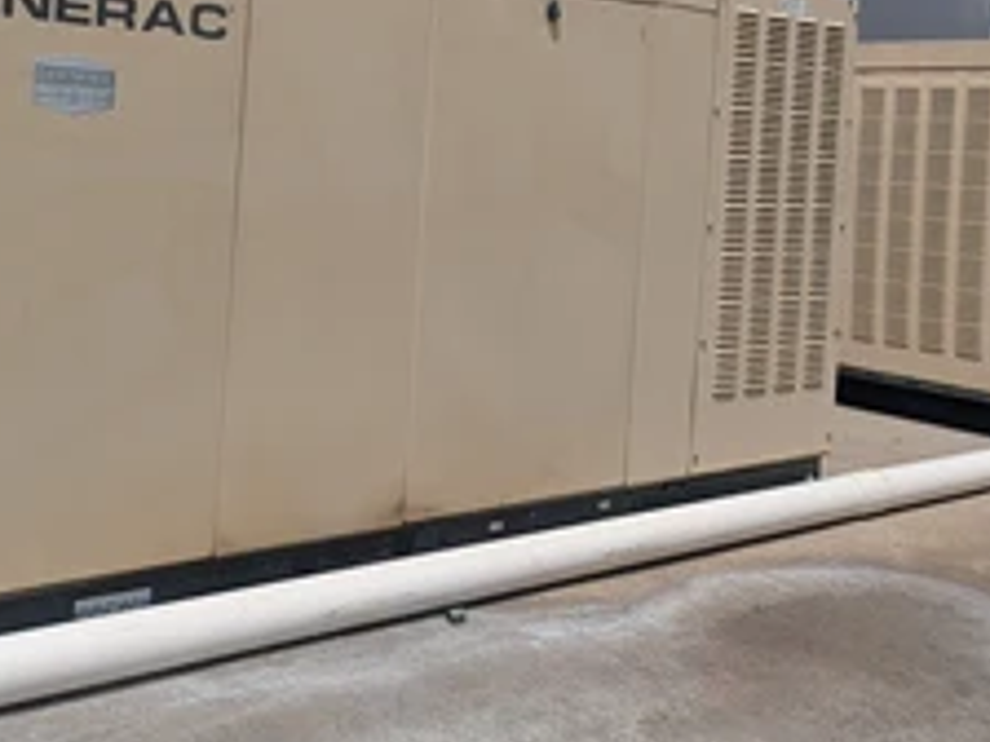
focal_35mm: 43
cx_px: 248
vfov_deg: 32.7
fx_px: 1230
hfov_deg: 42.5
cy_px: 152
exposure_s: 1/1678
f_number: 1.68
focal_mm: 6.9
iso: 21
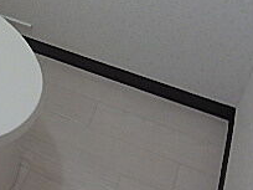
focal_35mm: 66
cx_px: -19
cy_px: -46
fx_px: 482
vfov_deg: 20.6
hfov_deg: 27.2
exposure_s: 1/30
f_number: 3.5
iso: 400
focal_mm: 3.7
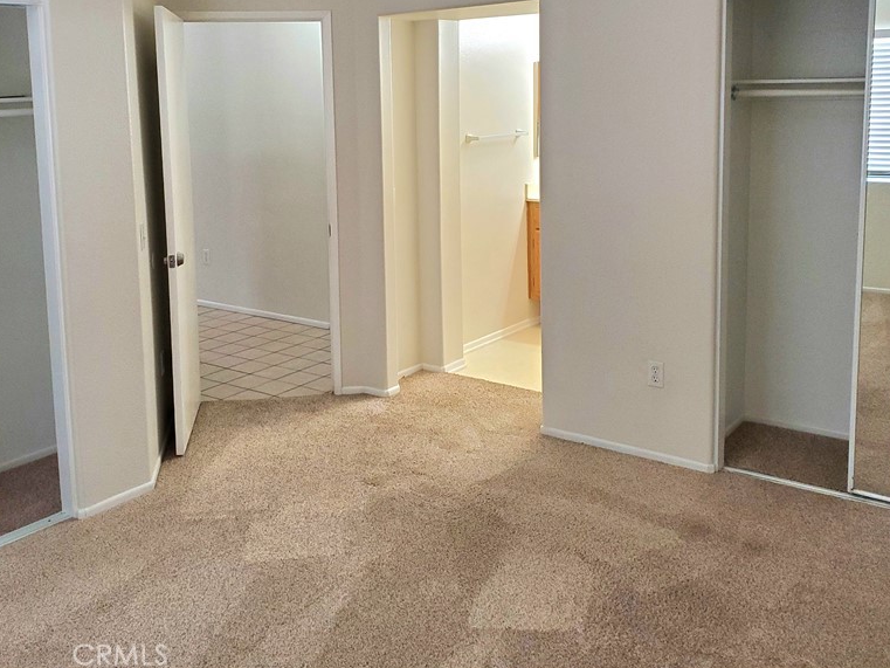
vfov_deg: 40.2
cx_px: 395
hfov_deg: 52.5
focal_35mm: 35
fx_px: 900
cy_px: 222
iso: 320
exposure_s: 1/40
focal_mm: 4.3
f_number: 2.4
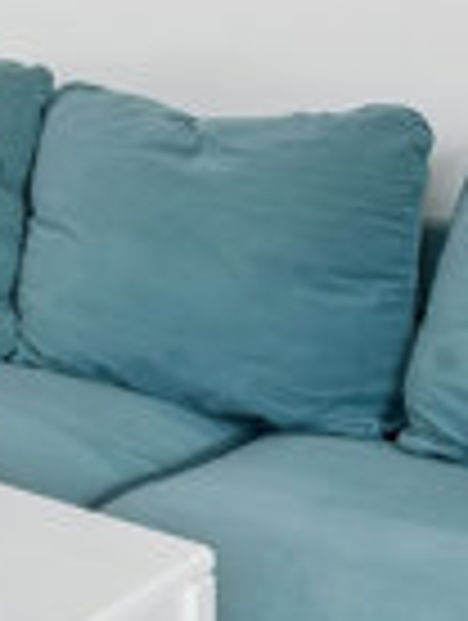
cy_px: -34
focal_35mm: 78
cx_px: -716
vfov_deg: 23.7
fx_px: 1402
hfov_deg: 13.1
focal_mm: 14
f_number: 10
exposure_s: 1/40
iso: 200
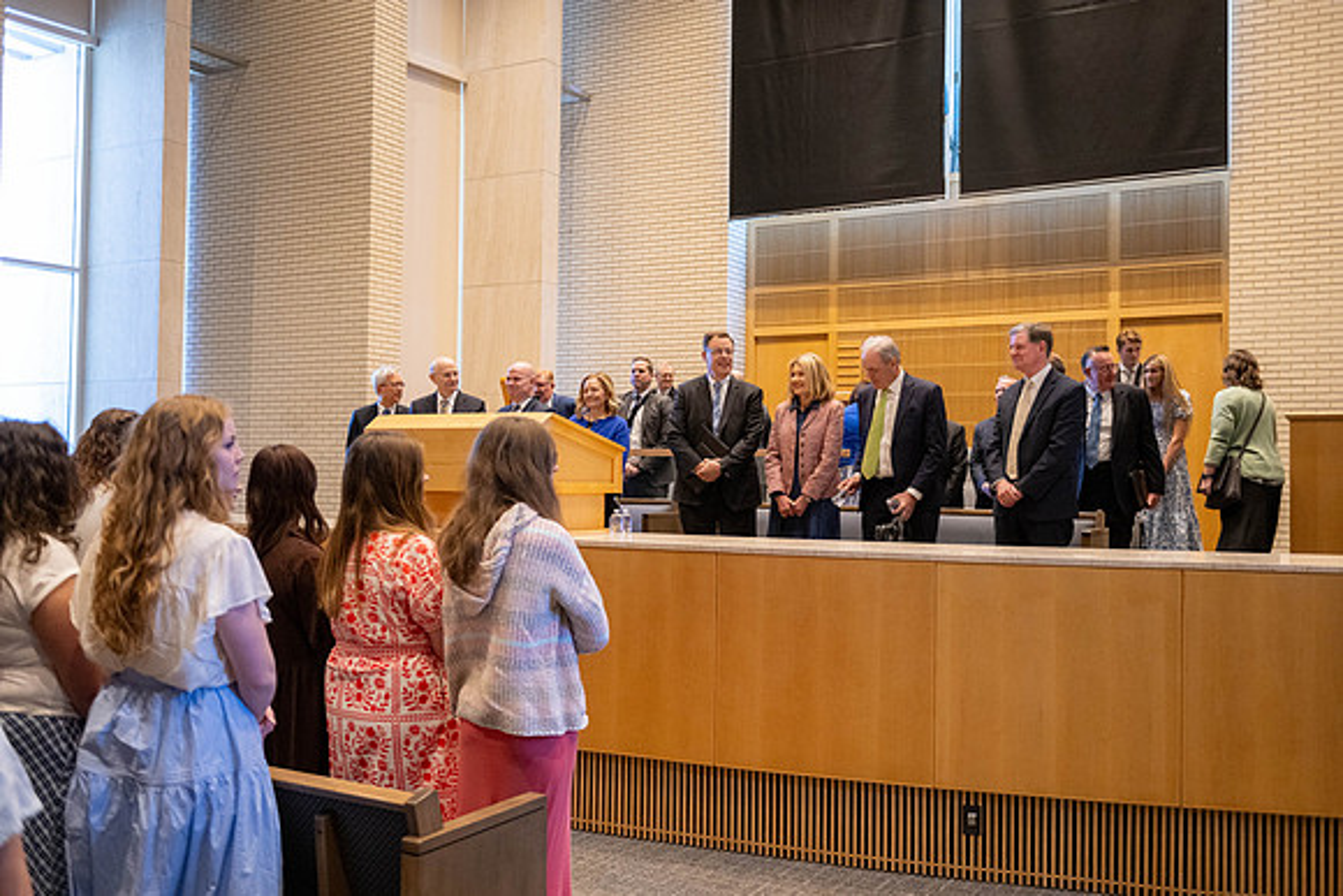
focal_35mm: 33
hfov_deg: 56.8
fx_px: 1241
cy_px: 448
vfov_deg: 39.7
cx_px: 672
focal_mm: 32
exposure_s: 1/320
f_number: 2.8
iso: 3200
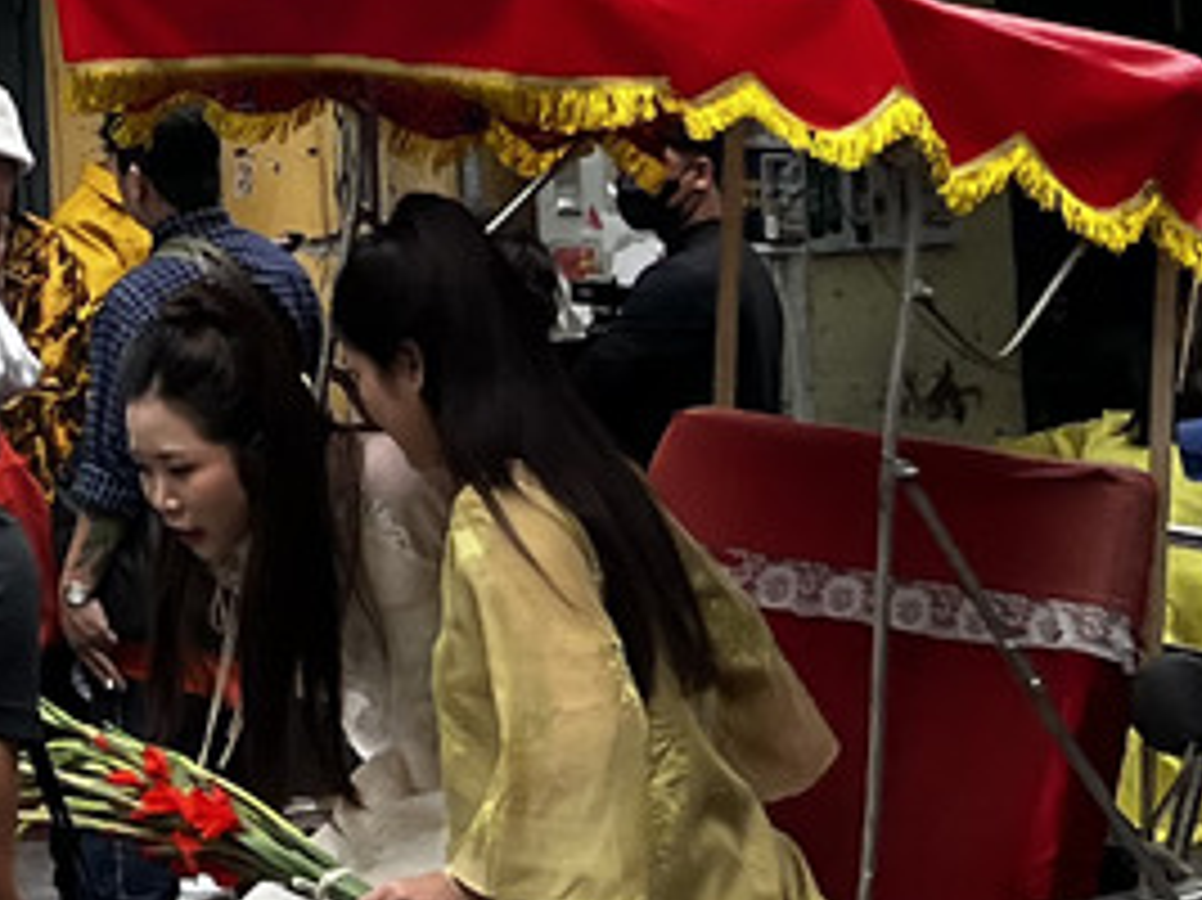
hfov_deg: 11.6
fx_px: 5414
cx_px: -1022
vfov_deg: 9.1
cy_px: -742
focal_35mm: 156
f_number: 1.5
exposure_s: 1/827
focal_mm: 5.7
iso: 50
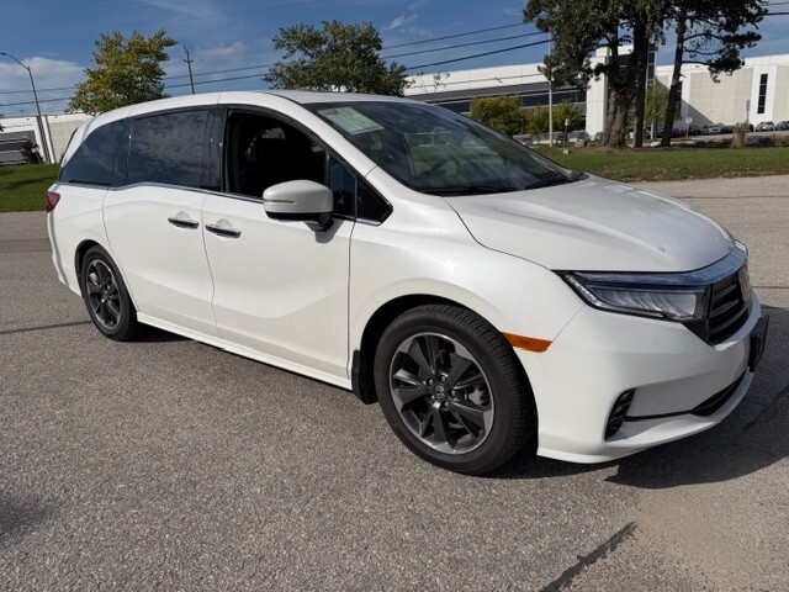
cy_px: 296
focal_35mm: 24
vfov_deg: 56.8
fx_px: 547
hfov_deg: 71.6
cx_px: 394
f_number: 1.78
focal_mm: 6.76
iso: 80
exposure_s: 1/14286
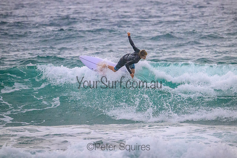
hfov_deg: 3.2
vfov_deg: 2.1
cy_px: 74
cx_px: 126
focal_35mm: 642
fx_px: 4230
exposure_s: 1/2000
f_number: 11
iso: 9000
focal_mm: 600
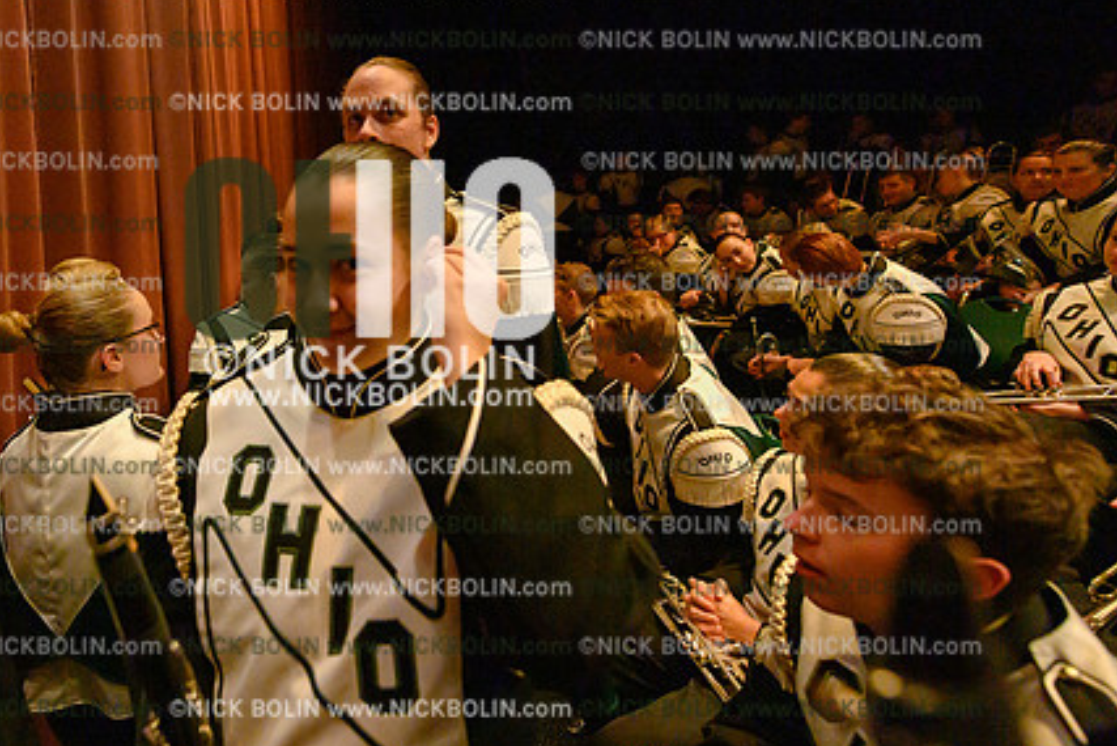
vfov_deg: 63.8
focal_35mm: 19
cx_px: 369
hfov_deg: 83.8
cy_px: 284
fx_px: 590
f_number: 2.8
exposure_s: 1/320
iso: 25600
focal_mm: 14
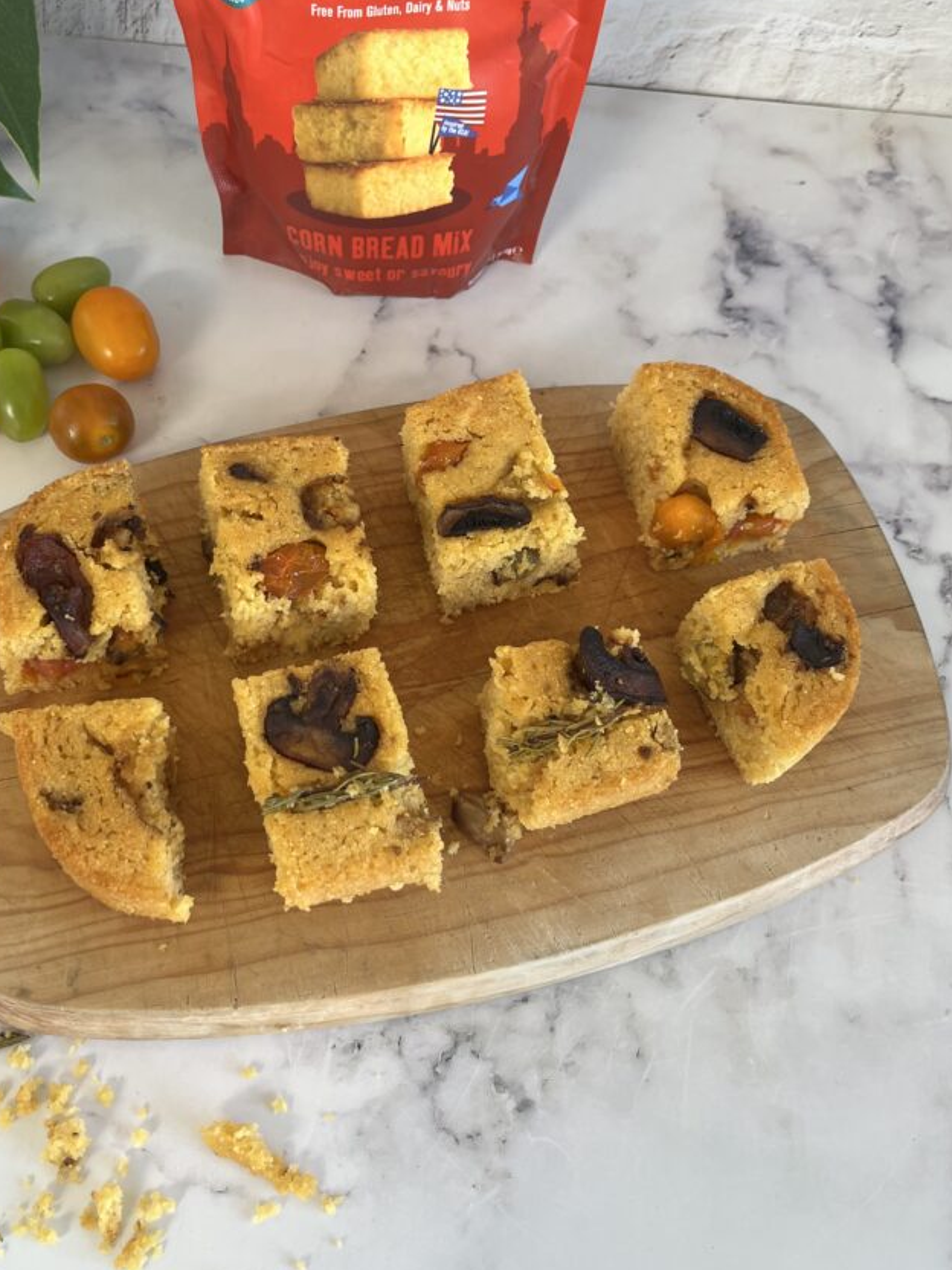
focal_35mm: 32
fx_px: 1173
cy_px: 620
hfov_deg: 44.0
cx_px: 397
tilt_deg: -65.7
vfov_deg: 56.8
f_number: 1.6
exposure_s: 1/121
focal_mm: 5.1
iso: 80
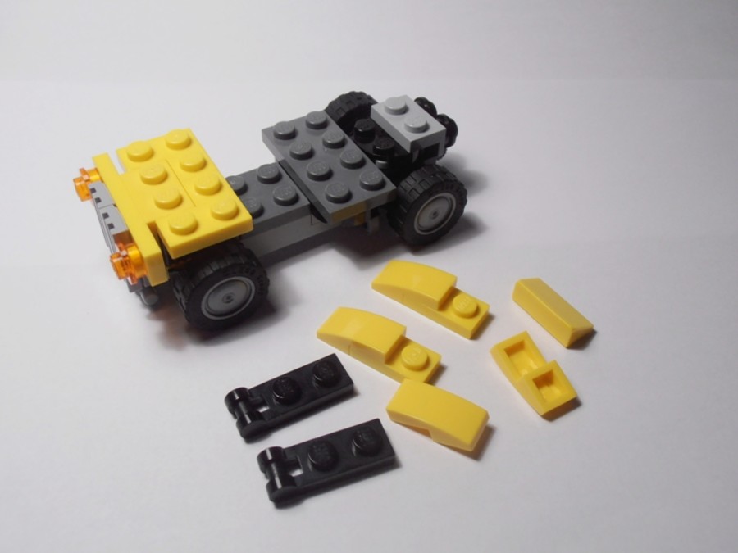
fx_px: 789
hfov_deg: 50.1
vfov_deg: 38.7
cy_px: 276
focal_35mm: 37
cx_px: 369
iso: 80
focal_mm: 6.61
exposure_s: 1/60
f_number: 3.9
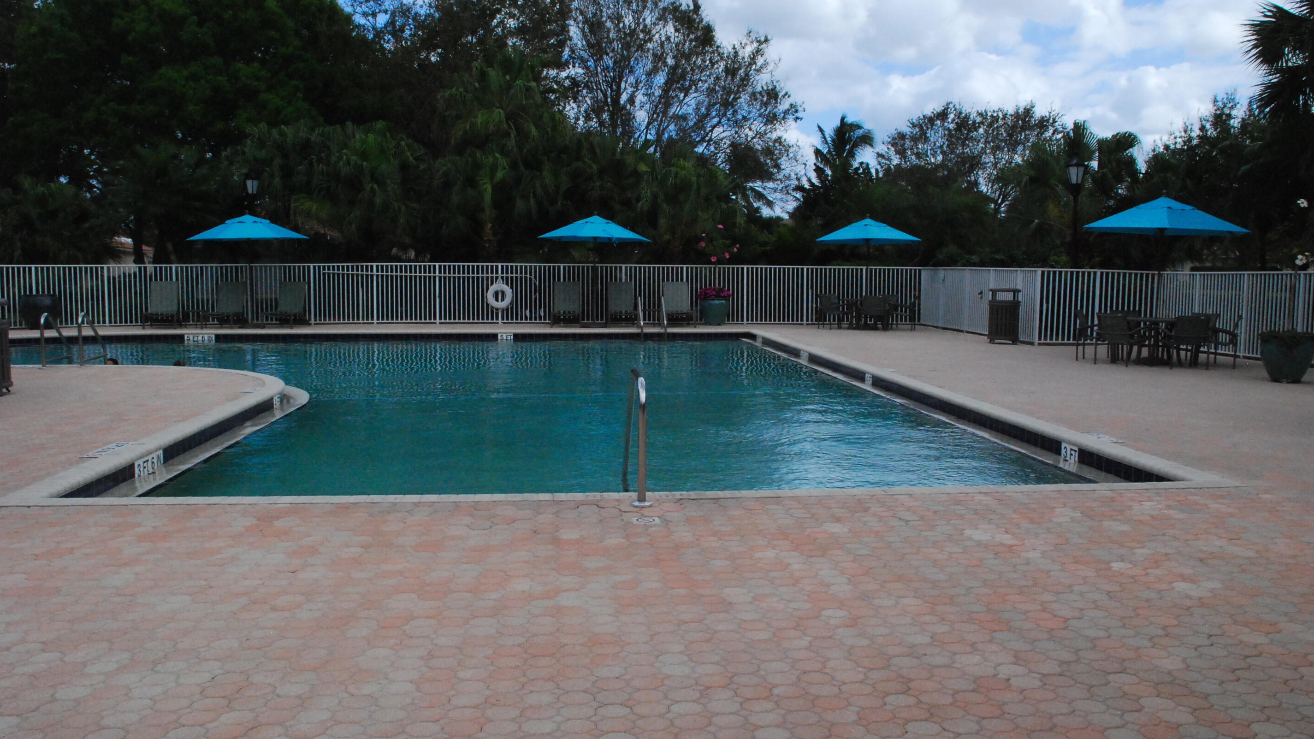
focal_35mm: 32
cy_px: 361
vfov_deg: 36.7
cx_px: 662
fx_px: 1115
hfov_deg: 61.0
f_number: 14
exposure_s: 1/800
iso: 1600
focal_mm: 20
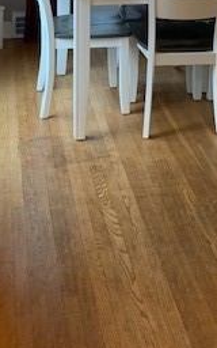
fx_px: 653
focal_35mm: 69
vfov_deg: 27.2
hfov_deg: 18.9
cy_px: -38
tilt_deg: -12.3
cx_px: 98
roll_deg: -2.1
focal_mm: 4.25
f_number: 1.8
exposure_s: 1/60
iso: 200
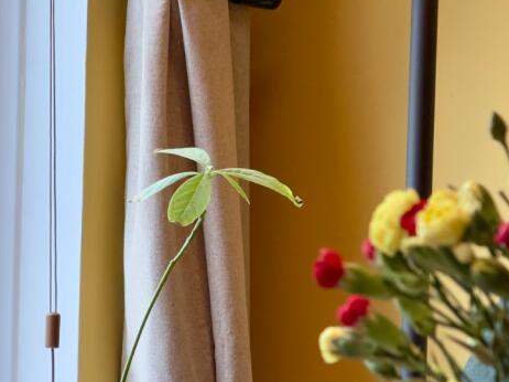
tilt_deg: -0.1
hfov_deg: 7.4
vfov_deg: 5.6
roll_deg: -1.5
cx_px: 228
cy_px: 397
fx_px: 3909
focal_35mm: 266
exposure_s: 1/100
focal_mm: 15.66
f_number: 2.8
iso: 160
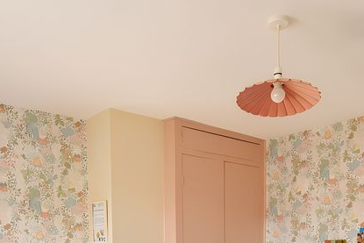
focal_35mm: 37
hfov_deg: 51.7
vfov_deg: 31.6
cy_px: 272
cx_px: 206
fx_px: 374
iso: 800
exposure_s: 1/160
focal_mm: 10
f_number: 4.5
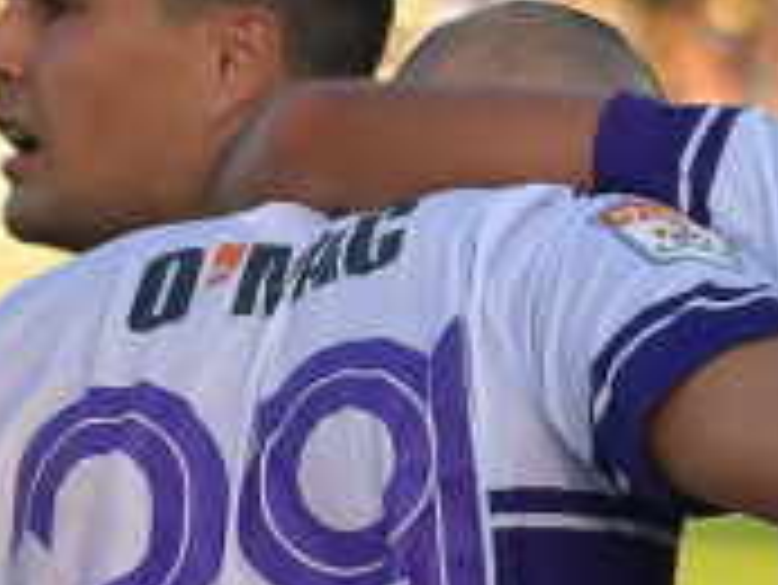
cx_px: 1156
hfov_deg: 3.6
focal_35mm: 544
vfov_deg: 2.7
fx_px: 12235
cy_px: 1190
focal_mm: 70
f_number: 2.8
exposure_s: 1/4000
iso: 500
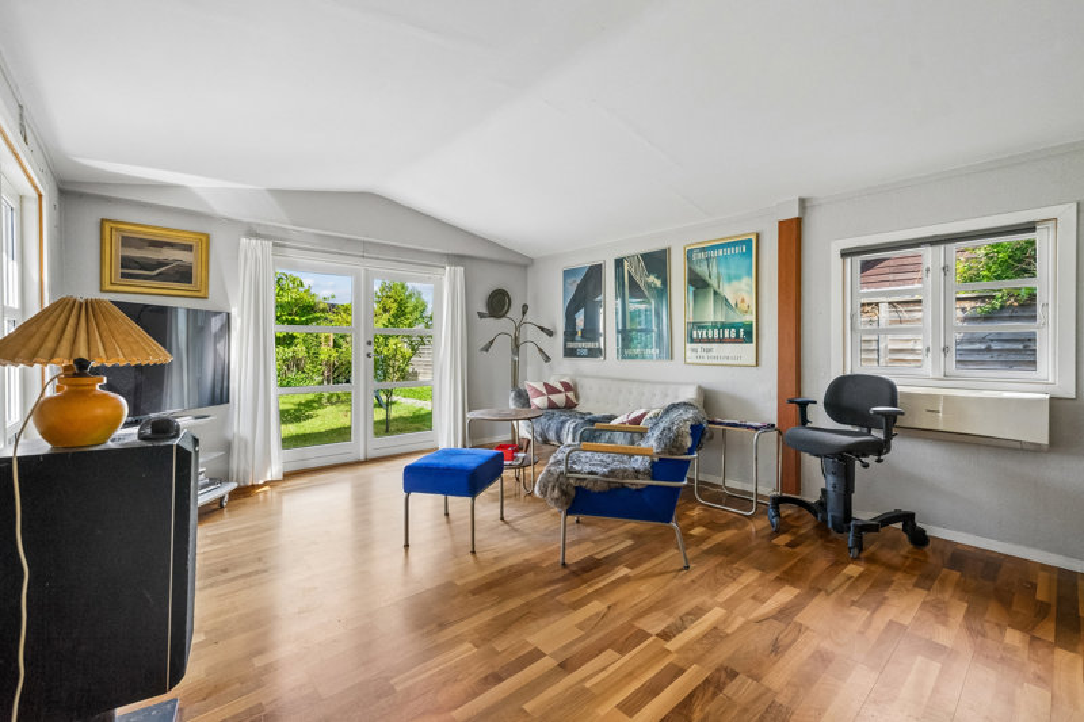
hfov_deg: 100.4
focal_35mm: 15
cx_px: 542
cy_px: 361
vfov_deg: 77.3
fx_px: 452
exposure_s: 1/640
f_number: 5
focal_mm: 15
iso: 3200
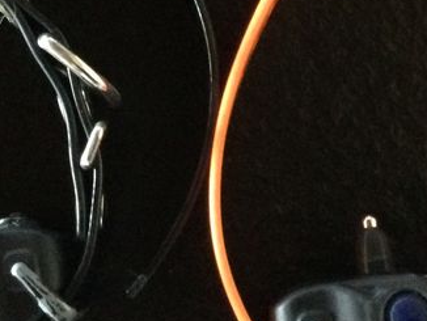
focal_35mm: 95
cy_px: 52
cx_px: 233
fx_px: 1173
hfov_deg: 20.6
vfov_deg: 15.5
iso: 640
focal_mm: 3.3
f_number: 2.4
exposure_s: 1/17
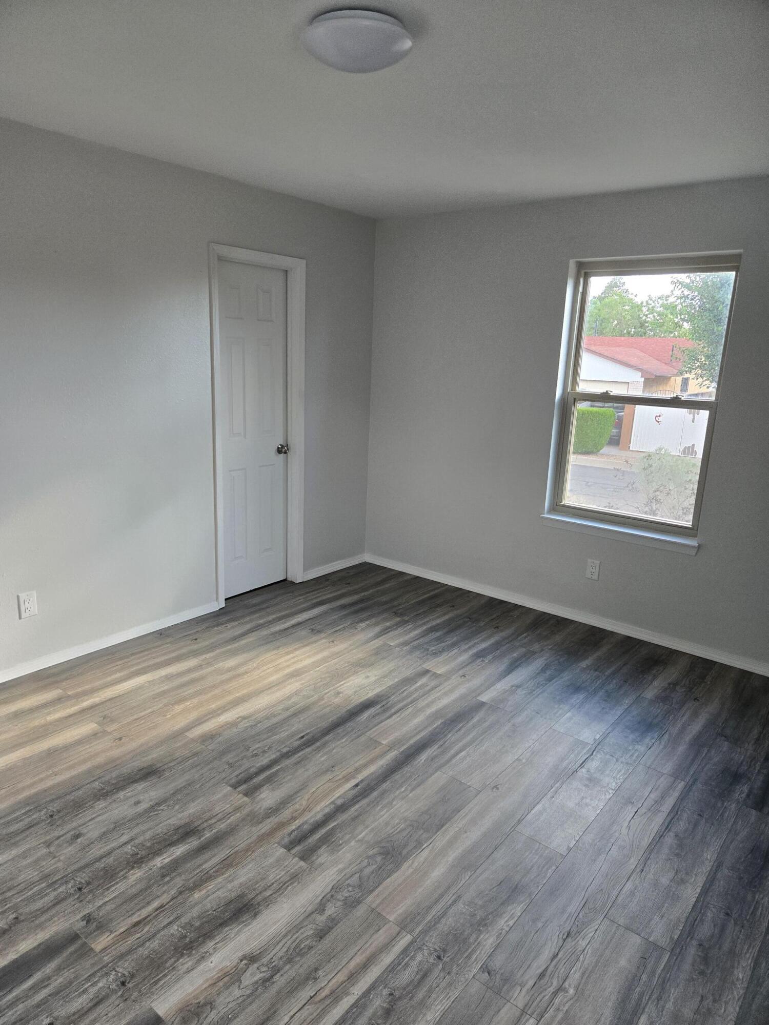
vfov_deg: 73.9
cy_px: 512
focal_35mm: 23
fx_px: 681
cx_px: 384
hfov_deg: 58.9
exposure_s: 1/180
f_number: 1.8
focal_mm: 5.4
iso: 125
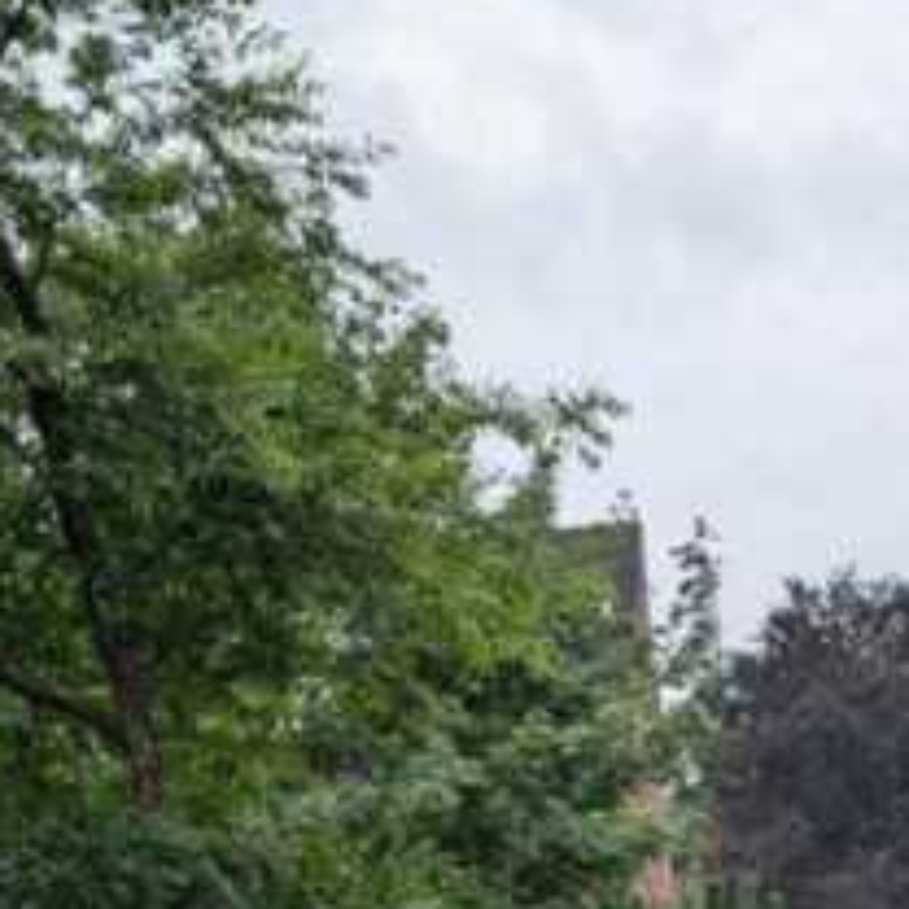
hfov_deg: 16.5
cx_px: 852
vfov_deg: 15.1
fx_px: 3090
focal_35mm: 104
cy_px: 1481
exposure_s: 1/192
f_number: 1.68
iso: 22
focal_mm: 6.9
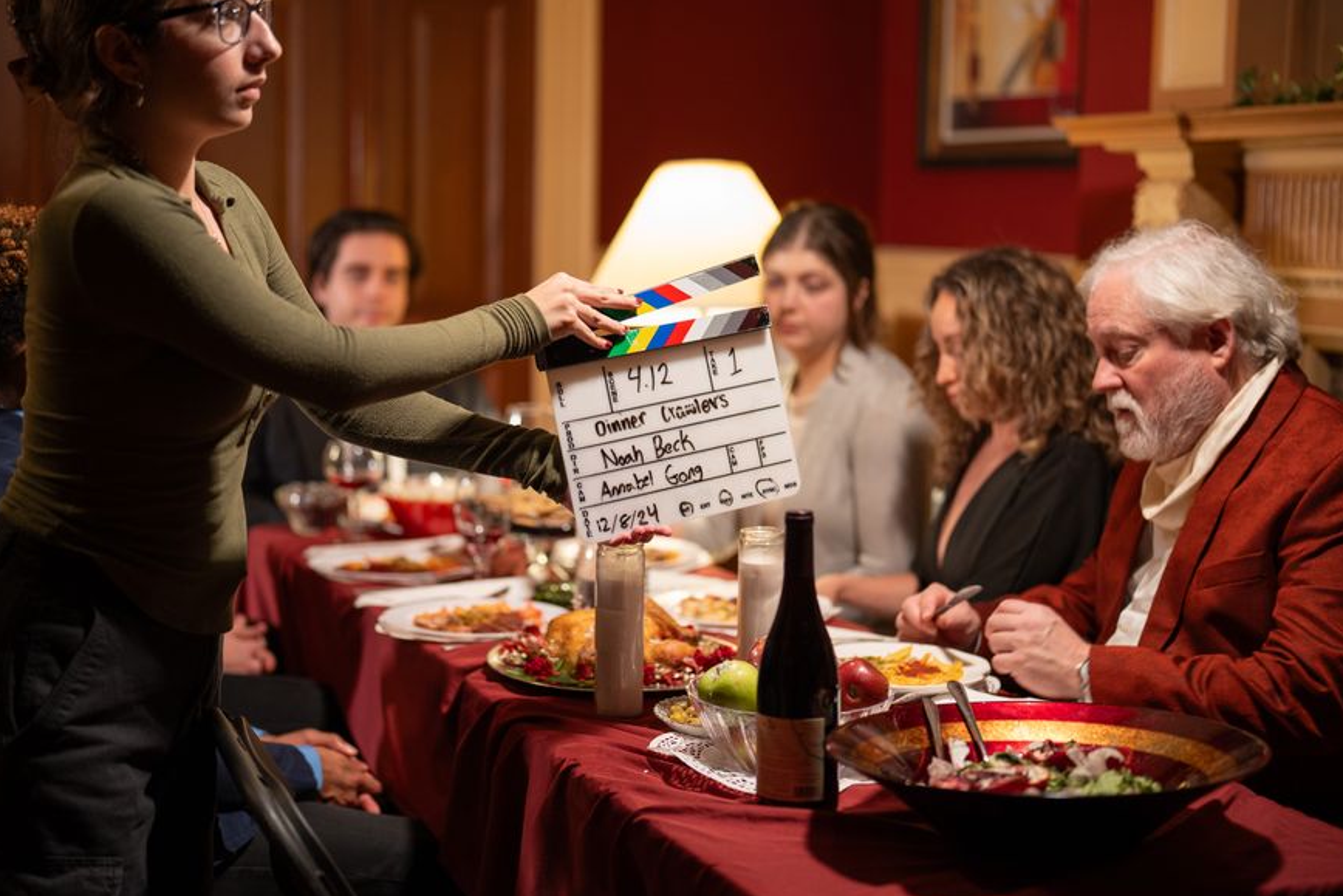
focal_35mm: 59
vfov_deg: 23.0
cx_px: 610
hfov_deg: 33.9
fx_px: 2201
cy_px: 417
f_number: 1.4
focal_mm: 50
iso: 800
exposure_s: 1/50
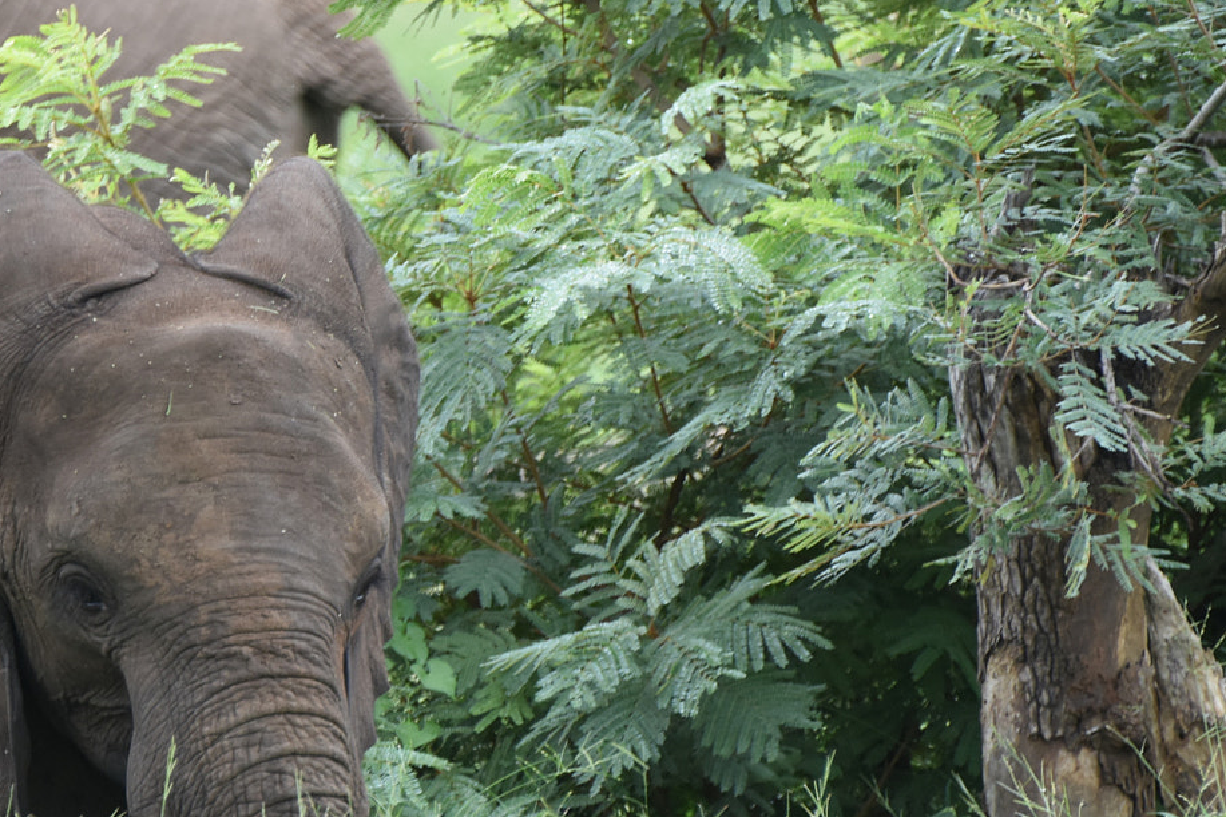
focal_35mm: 576
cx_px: 163
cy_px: 504
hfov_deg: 3.6
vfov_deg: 2.4
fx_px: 19611
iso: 400
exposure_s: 1/250
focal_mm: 220
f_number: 5.3
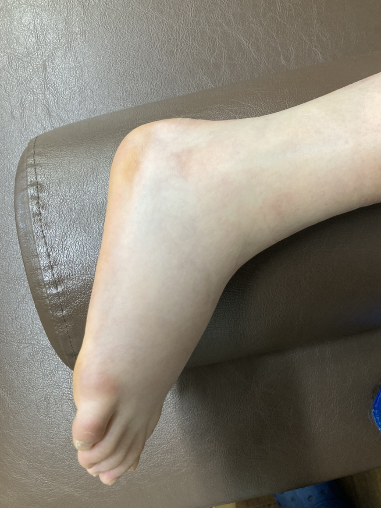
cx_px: 194
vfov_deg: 61.7
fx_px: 426
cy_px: 262
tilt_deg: -86.3
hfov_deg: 48.2
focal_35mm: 29
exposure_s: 1/60
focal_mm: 3.99
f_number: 1.8
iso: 160
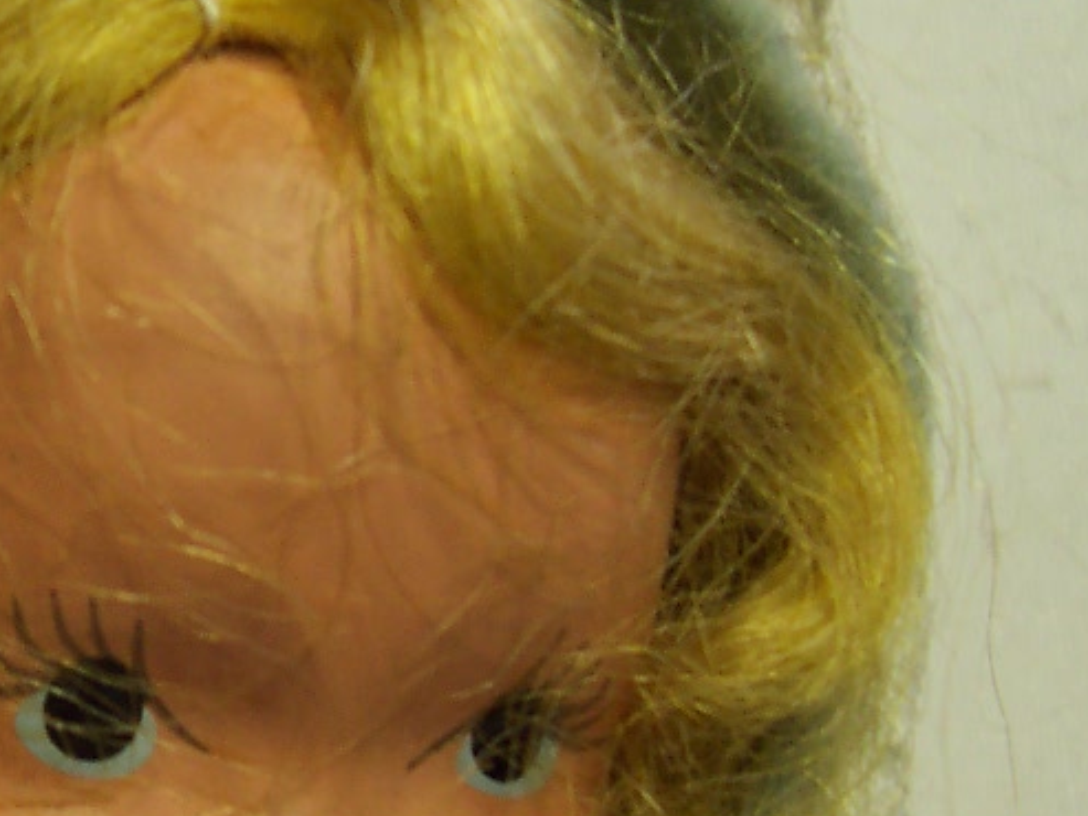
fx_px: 2829
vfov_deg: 16.3
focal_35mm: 90
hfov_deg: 21.0
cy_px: 602
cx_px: -2
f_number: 2.8
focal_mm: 5.6
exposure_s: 1/90
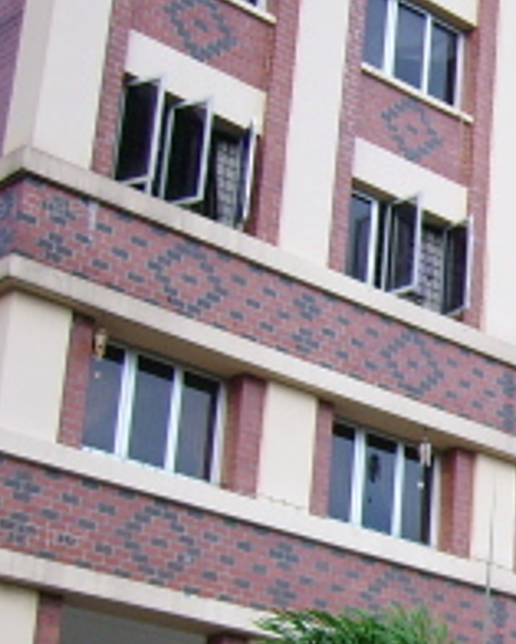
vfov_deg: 19.7
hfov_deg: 14.8
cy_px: 539
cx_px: 799
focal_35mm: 96
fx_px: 1831
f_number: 2.8
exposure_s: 1/104
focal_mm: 5.95
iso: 100
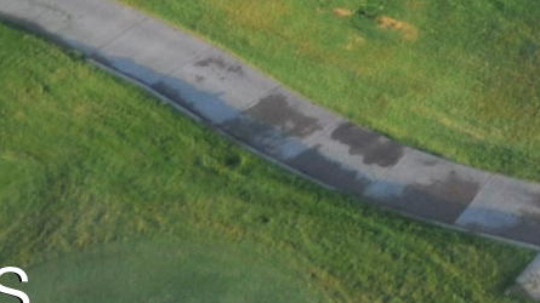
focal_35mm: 226
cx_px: 1450
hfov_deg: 8.4
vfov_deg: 4.9
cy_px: -807
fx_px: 3235
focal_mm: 32
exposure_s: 1/800
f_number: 5
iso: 640
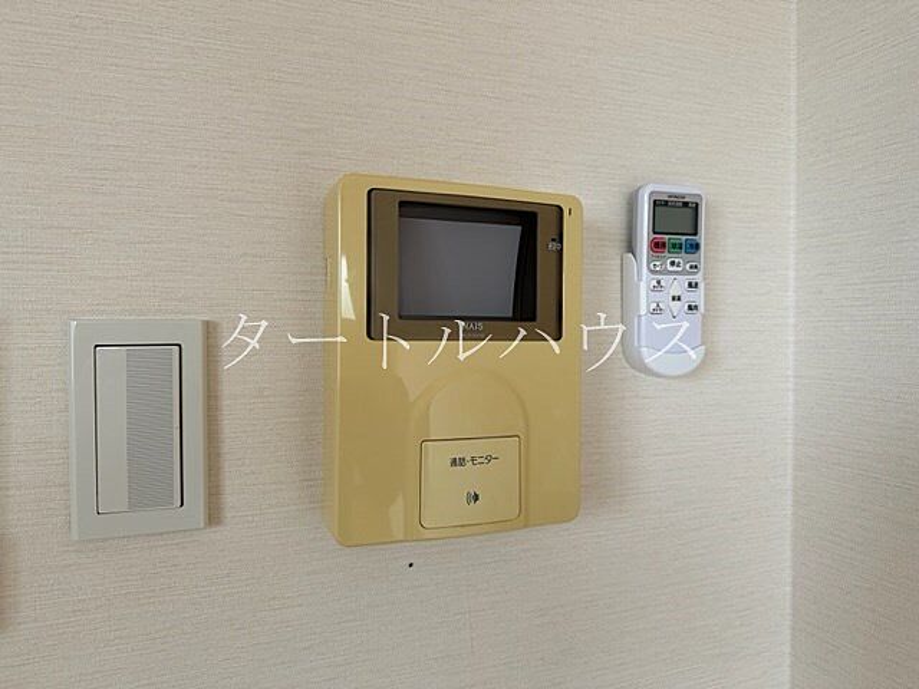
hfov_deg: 71.6
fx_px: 637
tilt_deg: -1.4
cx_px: 460
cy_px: 344
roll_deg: -0.6
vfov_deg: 56.8
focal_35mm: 24
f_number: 1.78
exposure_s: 1/271
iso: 80
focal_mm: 6.86
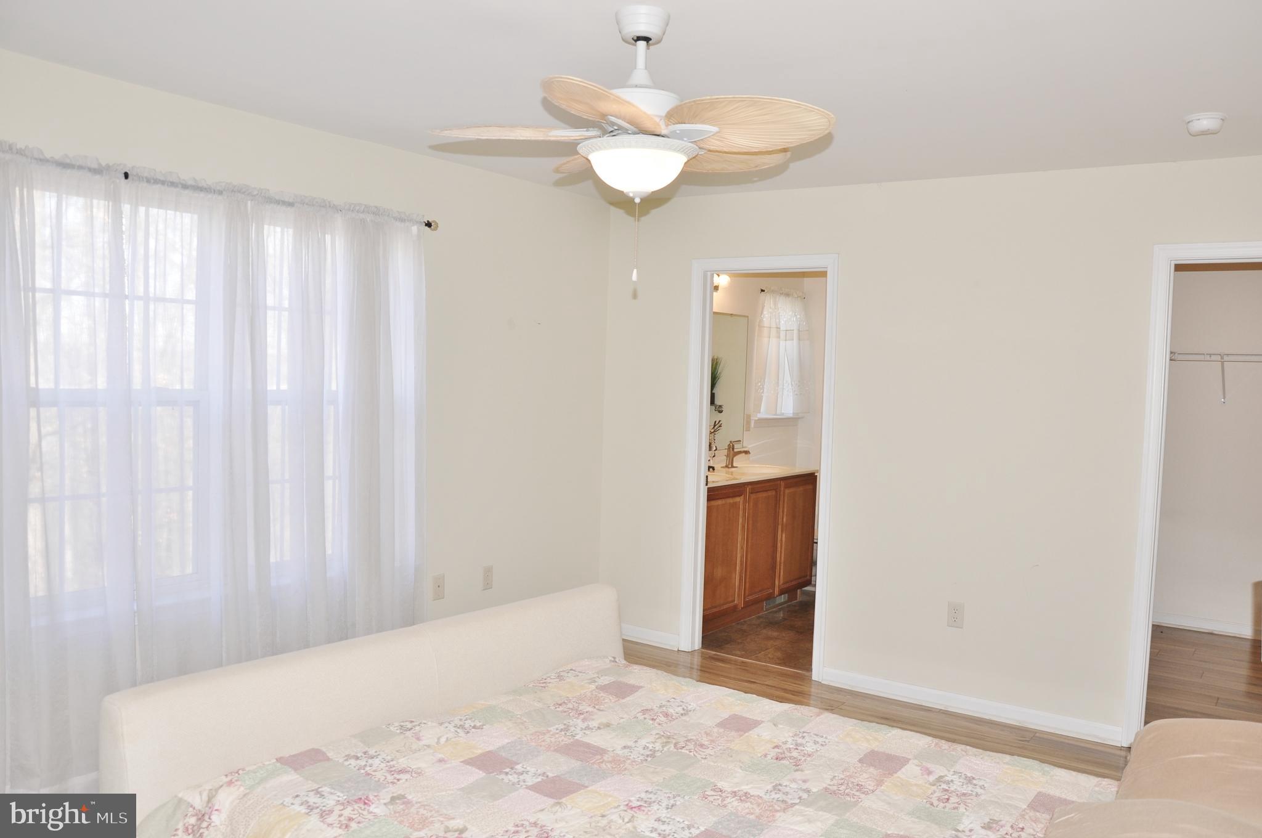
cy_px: 419
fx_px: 945
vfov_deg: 47.8
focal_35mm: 27
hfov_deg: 67.4
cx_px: 631
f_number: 5.6
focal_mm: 18
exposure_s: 1/60
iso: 200
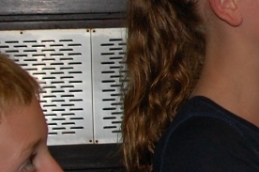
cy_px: -15
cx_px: 550
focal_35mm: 229
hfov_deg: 8.5
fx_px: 1645
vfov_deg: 6.0
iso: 400
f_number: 5
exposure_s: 1/60
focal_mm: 28
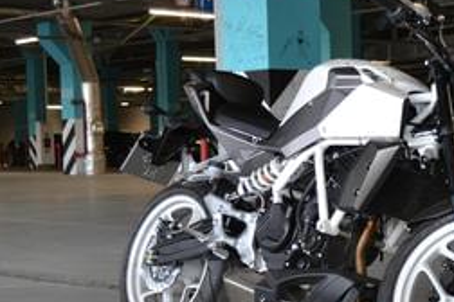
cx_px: 399
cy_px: 202
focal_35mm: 89
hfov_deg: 22.4
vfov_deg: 15.3
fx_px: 1122
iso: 400
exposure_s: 1/30
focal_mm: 24
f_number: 4
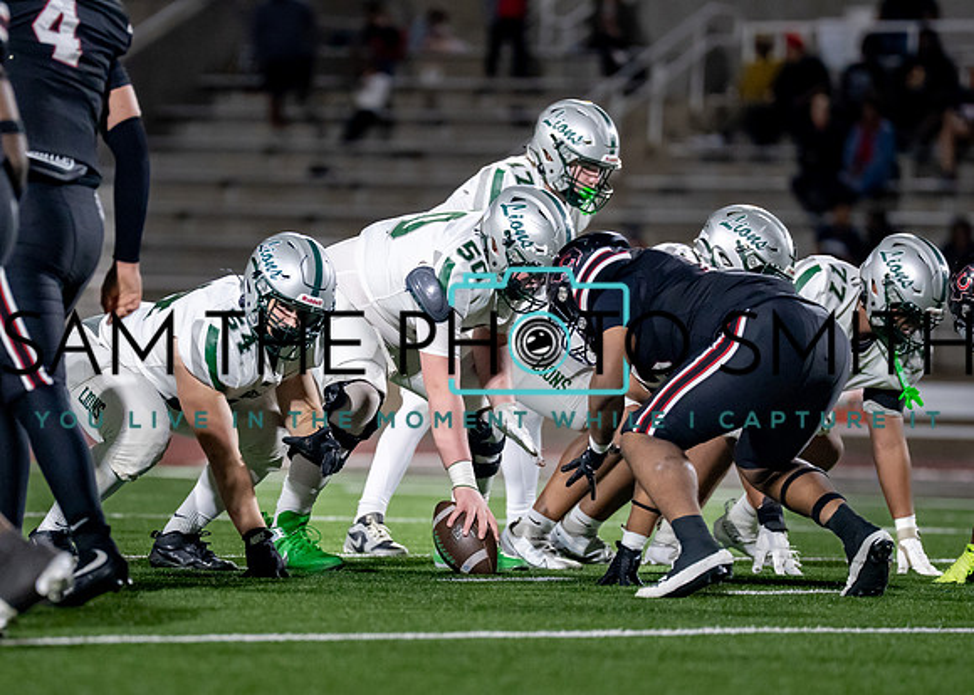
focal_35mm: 336
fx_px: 9282
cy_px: 397
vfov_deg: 4.3
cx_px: 421
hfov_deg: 6.0
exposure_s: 1/1250
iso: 3200
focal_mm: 200
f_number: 2.8
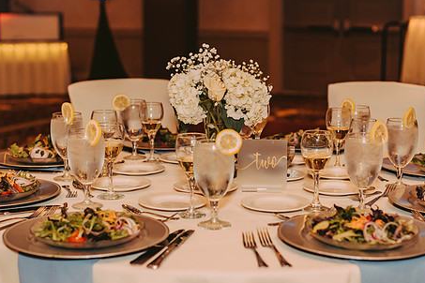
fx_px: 755
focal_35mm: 64
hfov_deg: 31.4
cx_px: 231
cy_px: 134
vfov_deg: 21.2
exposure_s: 1/125
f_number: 2.2
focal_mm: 50
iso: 320
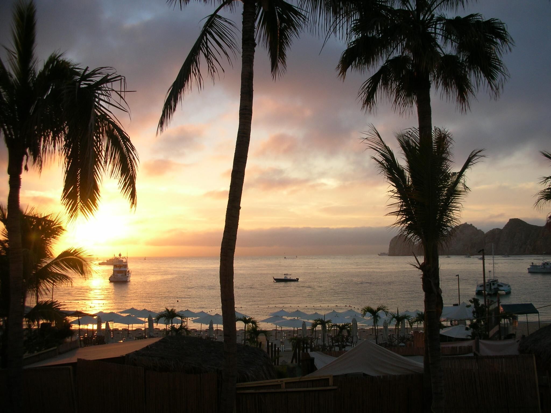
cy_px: 206
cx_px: 276
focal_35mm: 35
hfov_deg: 52.6
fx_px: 557
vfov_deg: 40.7
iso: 50
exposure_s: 1/206
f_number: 3
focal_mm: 5.8
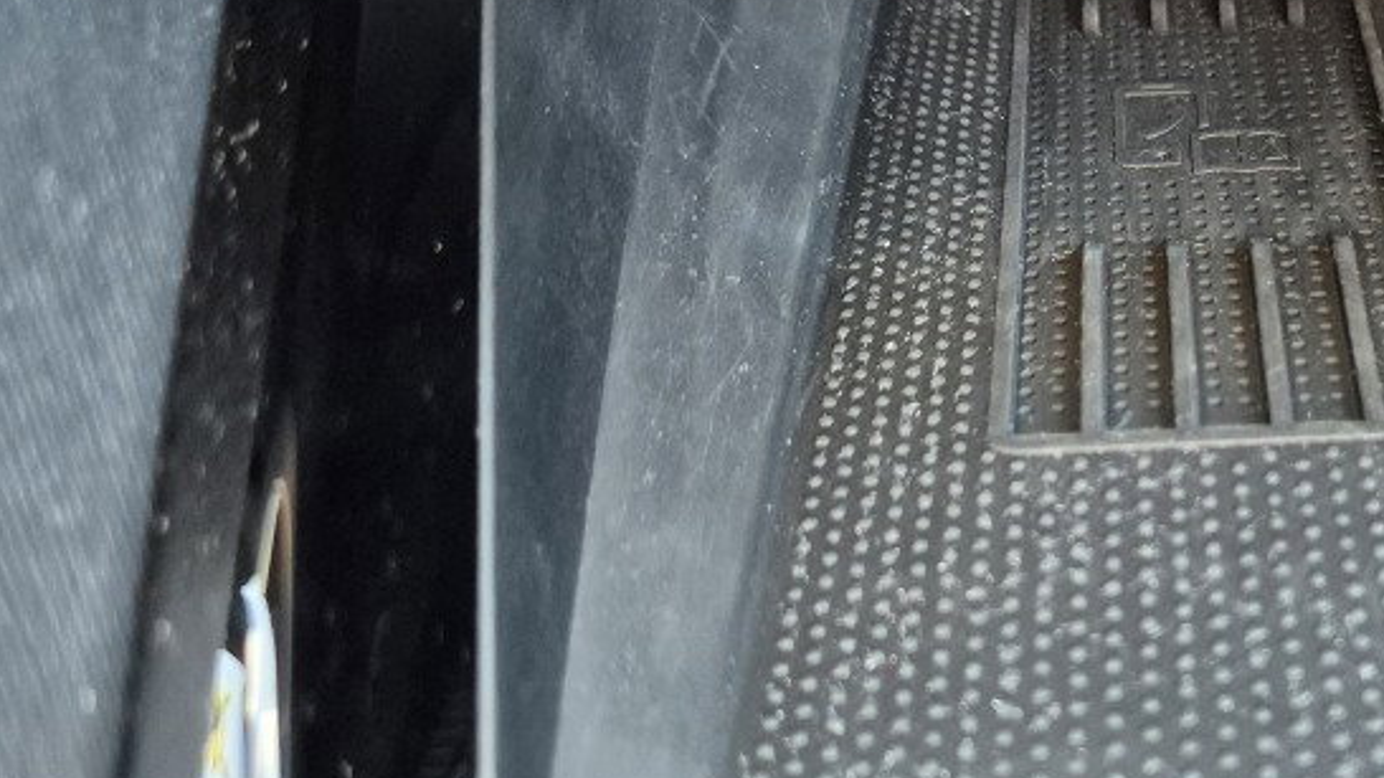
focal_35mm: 47
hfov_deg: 40.5
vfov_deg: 25.4
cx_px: 1242
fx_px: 1725
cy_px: 367
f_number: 1.8
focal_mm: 5.4
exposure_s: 1/100
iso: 1250
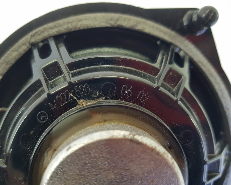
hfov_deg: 62.2
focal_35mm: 28
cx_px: 108
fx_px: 191
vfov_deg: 51.5
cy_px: 92
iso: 125
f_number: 1.7
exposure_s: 1/100
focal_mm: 4.2
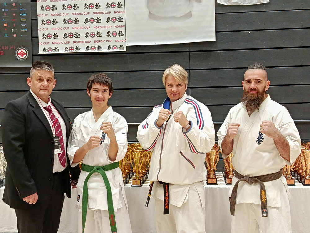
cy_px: 116
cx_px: 155
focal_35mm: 48
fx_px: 430
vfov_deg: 30.3
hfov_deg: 39.7
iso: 604
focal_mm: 5.24
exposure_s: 1/50
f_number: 1.7
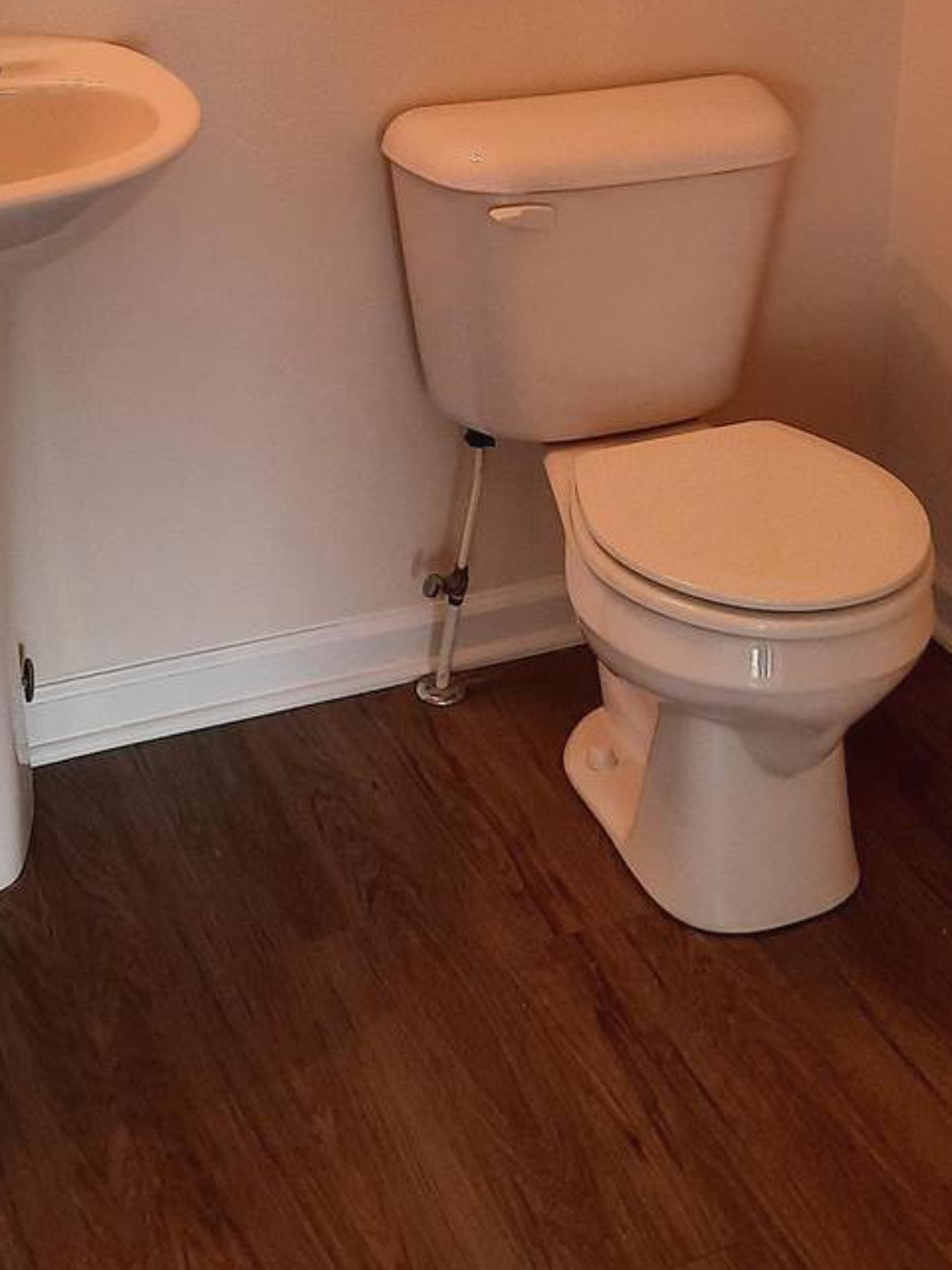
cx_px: 565
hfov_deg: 24.4
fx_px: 2200
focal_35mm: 60
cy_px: 67
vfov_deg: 30.4
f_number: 2
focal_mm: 4.6
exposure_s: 1/60
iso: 100
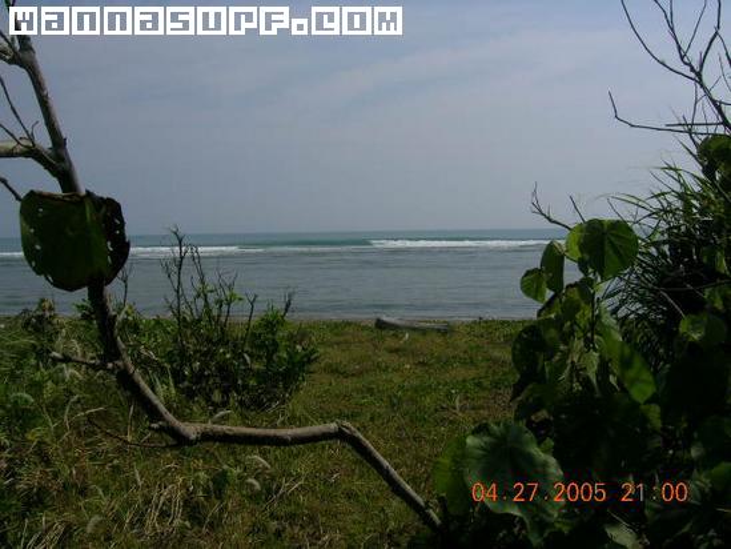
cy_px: 274
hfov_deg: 52.6
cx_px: 366
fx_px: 739
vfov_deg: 40.7
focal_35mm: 35
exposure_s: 1/1420
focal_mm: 5.4
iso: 50
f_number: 4.8
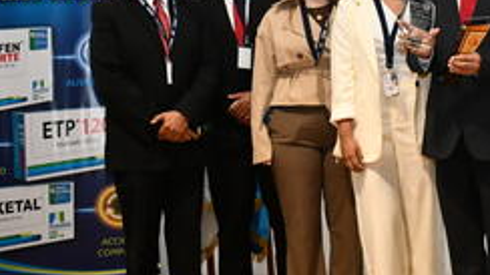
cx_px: 404
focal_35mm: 86
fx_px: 1117
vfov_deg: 14.0
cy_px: 115
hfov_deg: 24.3
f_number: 4
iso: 3200
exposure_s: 1/60
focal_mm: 27
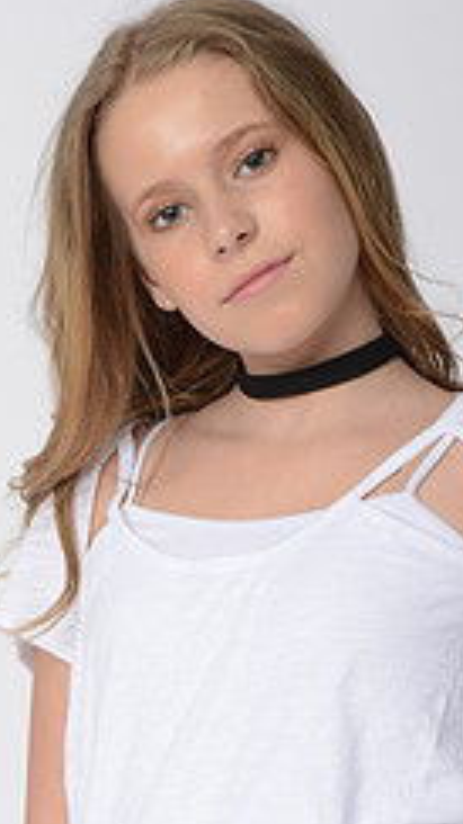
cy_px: 696
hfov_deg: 8.8
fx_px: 2994
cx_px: 255
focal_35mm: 137
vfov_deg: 15.5
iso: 125
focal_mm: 55
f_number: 8
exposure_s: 1/250
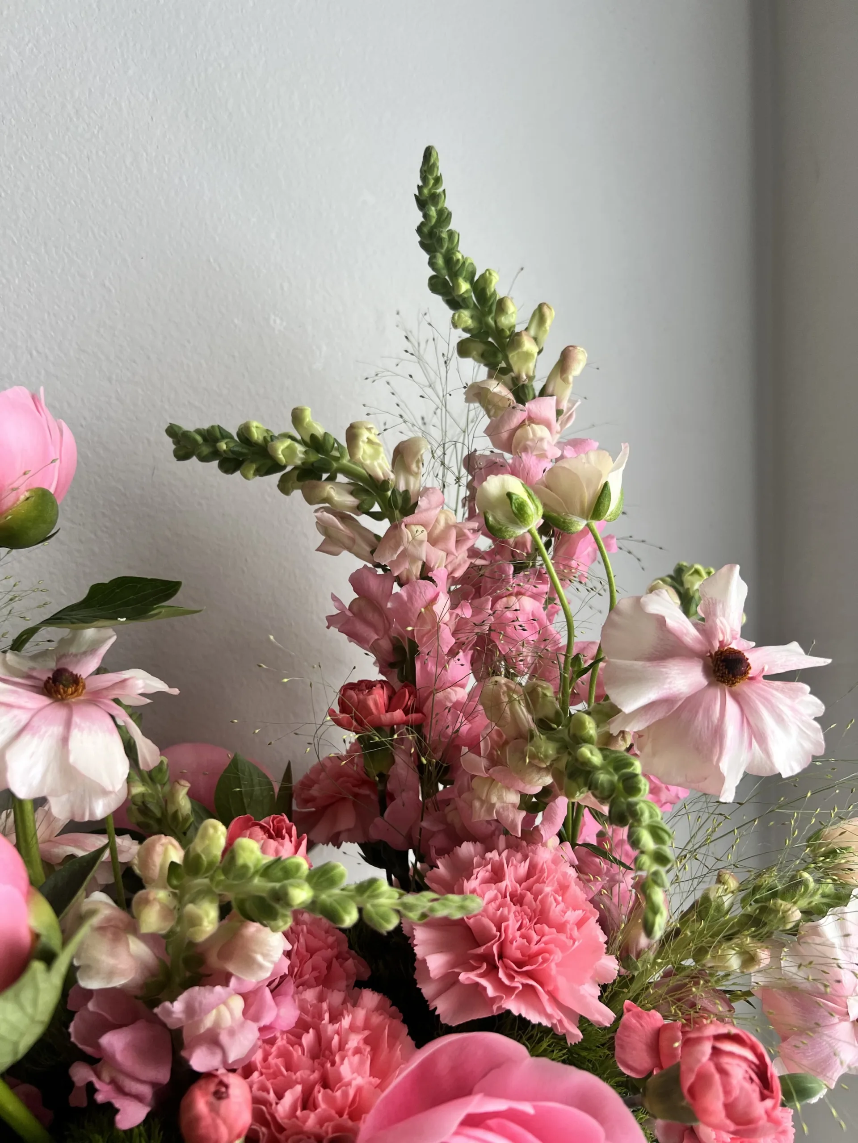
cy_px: 572
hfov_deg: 53.1
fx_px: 859
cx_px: 429
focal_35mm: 26
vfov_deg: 67.3
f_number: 1.5
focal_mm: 5.7
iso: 80
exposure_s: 1/121
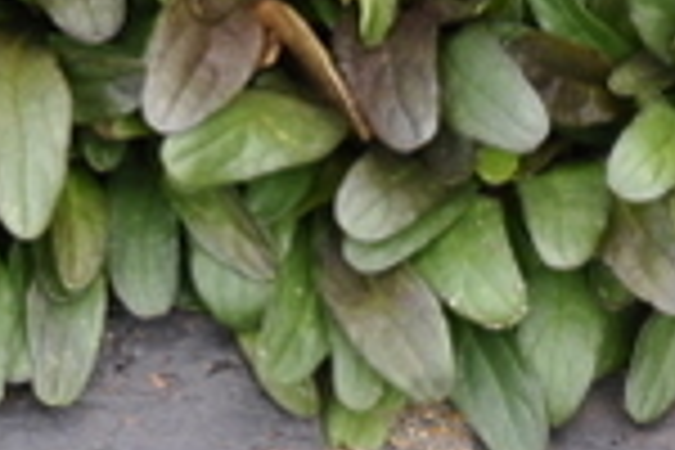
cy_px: -648
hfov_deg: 2.5
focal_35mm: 839
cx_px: -216
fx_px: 15724
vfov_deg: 1.6
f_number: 5.6
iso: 280
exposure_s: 1/125
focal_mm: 105
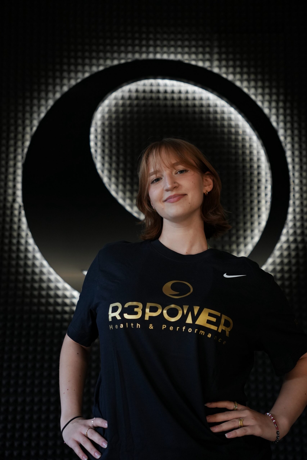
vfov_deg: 38.8
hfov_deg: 26.4
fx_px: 654
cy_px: 230
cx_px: 154
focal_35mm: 51
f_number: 2.8
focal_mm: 34.1
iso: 800
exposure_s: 1/100
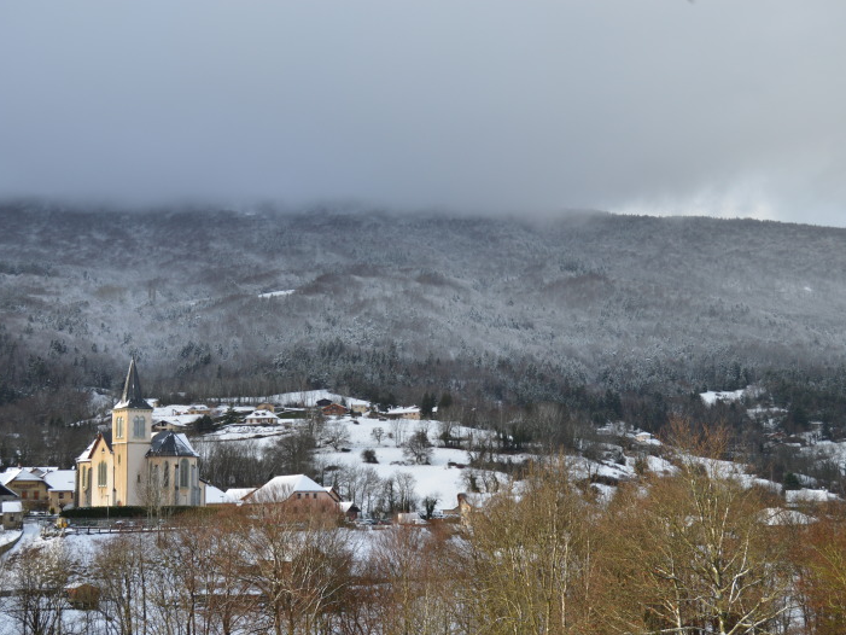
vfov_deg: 31.5
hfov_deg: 41.2
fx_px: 1124
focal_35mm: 46
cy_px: 318
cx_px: 450
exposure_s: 1/125
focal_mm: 28
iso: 100
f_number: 5.6
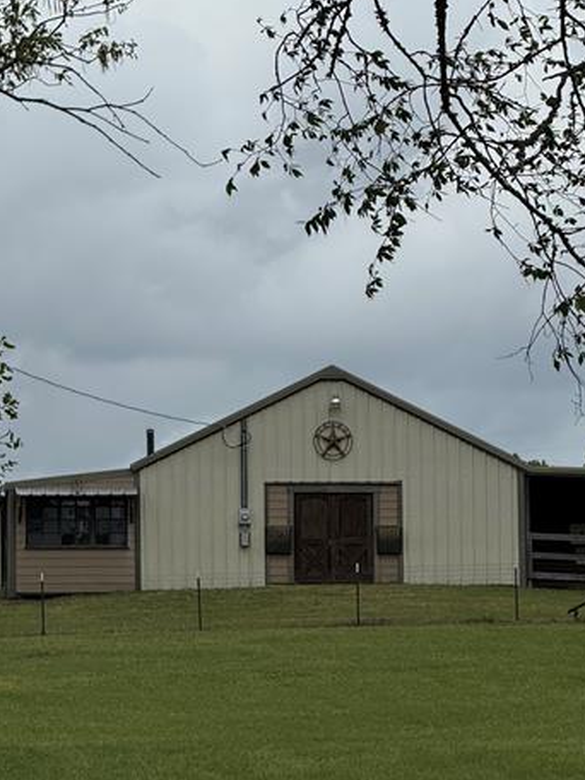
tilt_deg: +7.6
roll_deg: +1.1
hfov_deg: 7.4
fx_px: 4552
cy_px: 262
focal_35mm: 202
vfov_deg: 9.8
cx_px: 376
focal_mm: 15.66
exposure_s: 1/4367
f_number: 2.8
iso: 50
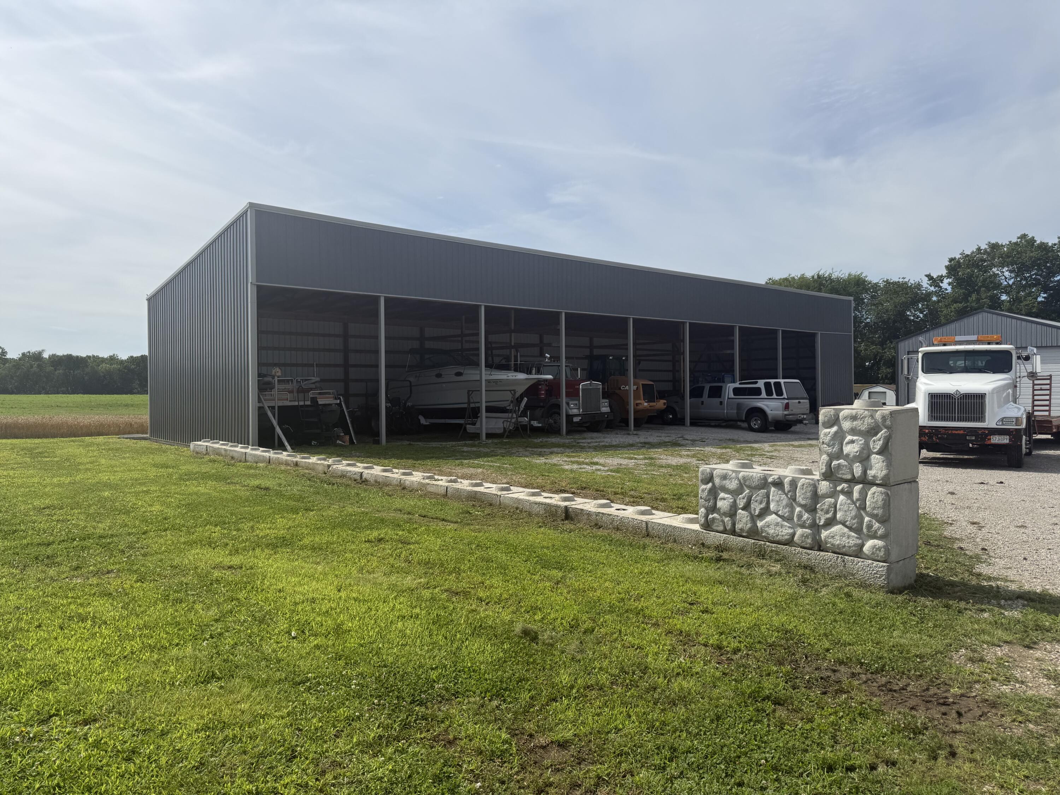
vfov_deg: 56.8
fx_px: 735
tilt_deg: -1.0
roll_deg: +1.7
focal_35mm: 24
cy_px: 398
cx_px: 530
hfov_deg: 71.6
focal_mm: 6.76
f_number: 1.78
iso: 80
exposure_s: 1/6711
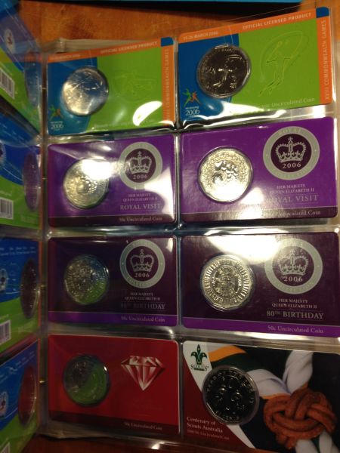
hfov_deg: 40.7
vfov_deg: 52.6
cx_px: 170
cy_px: 226
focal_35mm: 35
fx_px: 458
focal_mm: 4.28
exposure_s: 1/20
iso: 80
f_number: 2.4
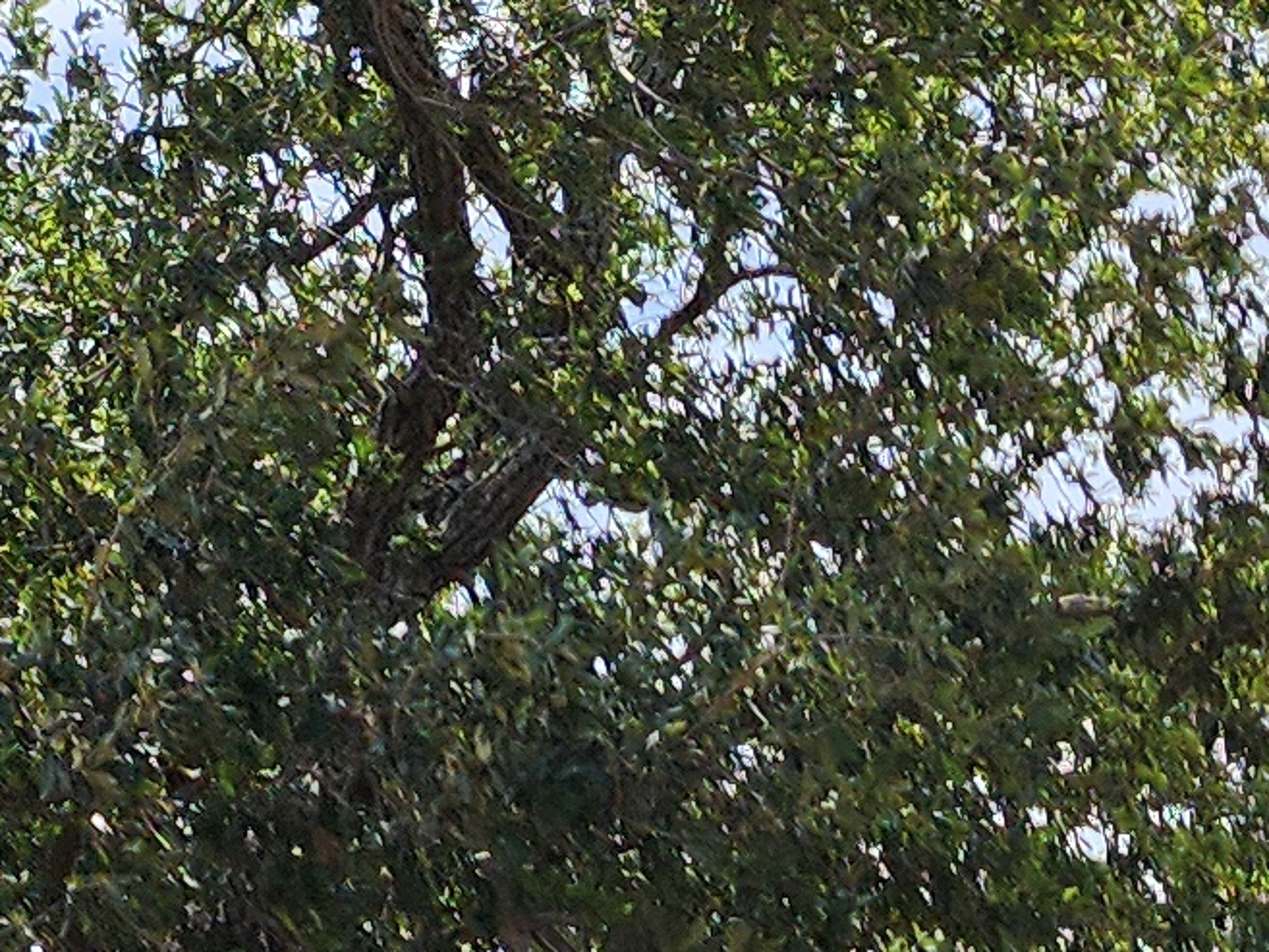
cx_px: 1930
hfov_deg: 13.3
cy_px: 2873
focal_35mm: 140
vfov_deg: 8.7
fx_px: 5133
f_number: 1.8
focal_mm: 6.4
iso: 12
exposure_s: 1/1276
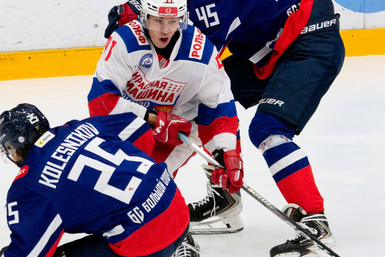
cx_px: -2
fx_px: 7637
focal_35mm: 714
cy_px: 155
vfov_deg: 1.9
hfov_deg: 2.9
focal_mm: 150
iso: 2000
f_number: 5.6
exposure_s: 1/1000
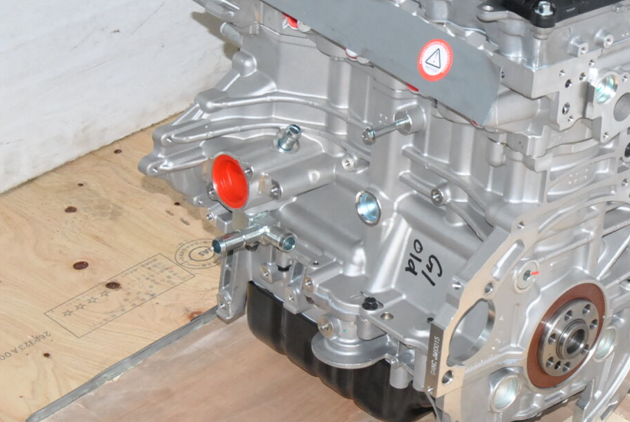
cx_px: 504
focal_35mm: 111
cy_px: 143
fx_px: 1945
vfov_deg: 12.4
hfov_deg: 18.2
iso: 800
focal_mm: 42
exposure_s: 1/200
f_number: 13
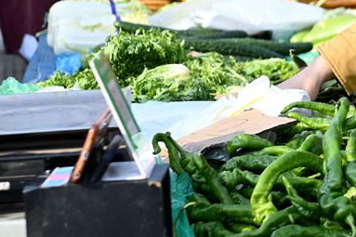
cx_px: 364
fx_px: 1809
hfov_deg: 11.1
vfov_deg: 7.5
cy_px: 11
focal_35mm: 183
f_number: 5
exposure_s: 1/400
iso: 180
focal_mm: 70
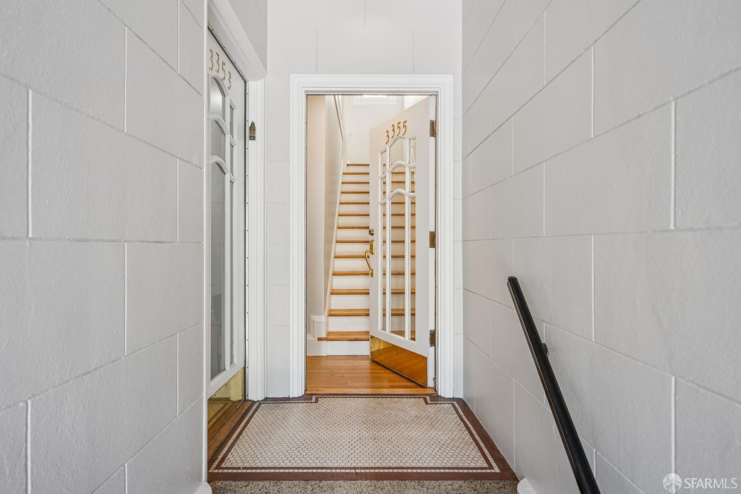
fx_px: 401
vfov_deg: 63.2
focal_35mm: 20
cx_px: 370
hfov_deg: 85.4
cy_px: 247
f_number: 6.3
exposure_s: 1/20
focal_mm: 19.5
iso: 250
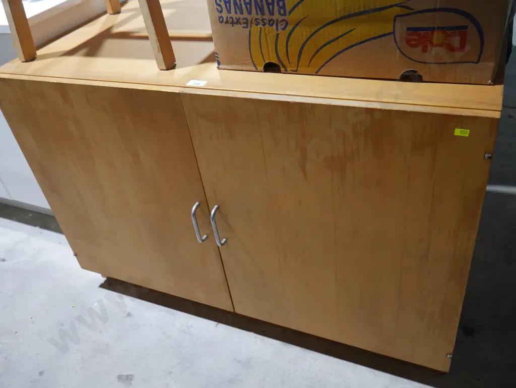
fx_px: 447
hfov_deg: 59.9
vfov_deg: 46.8
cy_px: 194
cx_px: 258
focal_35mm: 30
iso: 400
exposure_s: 1/60
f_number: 3.6
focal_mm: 15
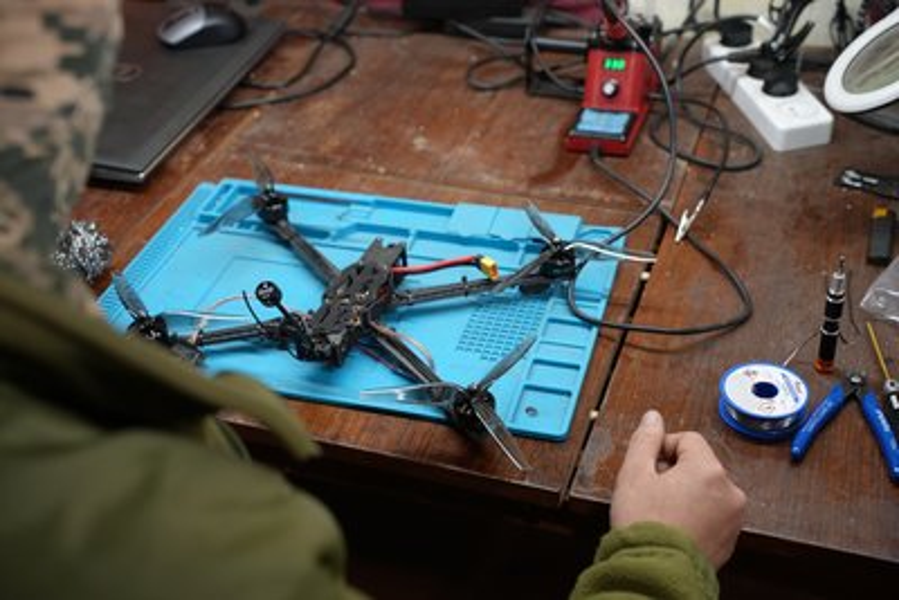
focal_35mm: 46
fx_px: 1149
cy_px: 300
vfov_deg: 29.3
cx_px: 450
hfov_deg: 42.7
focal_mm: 46
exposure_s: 1/160
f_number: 4
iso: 800
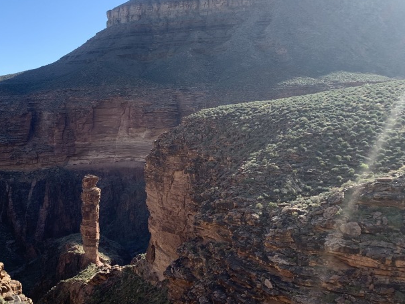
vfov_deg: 32.9
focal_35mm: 44
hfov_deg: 41.0
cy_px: 161
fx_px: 515
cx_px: 77
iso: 25
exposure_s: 1/991
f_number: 1.8
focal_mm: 4.25
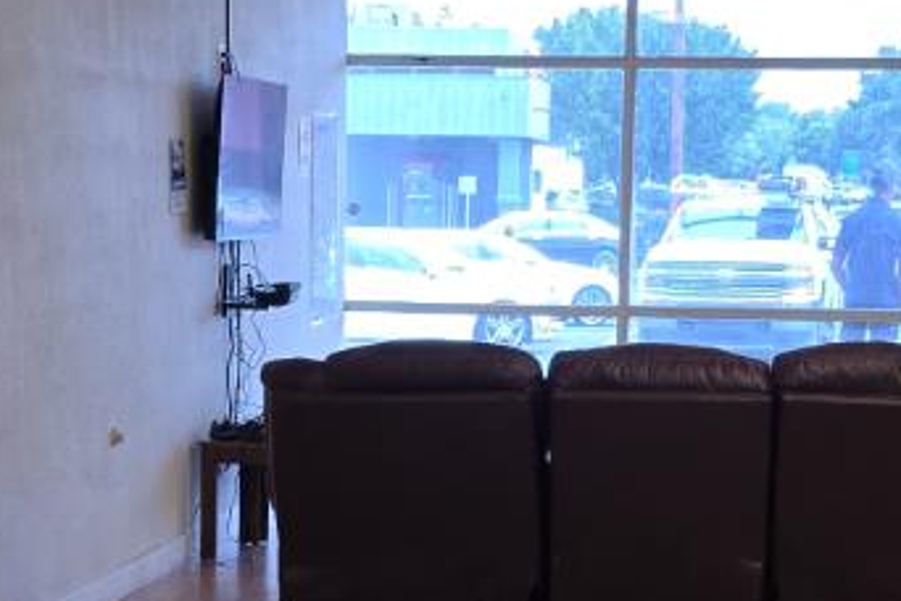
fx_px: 2628
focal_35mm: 105
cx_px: 482
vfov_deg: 13.0
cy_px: 521
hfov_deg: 19.5
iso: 200
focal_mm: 6.25
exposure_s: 1/120
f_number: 1.7
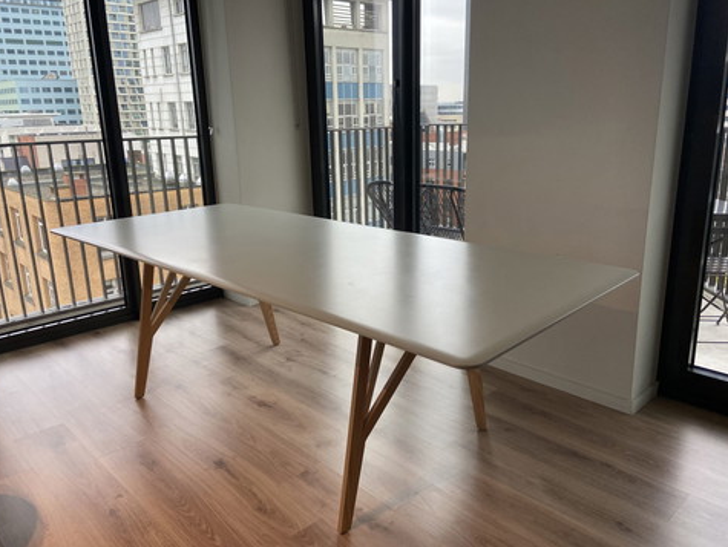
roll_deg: +1.6
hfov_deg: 63.4
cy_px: 265
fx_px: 589
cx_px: 372
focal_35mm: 28
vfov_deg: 49.8
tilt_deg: -15.3
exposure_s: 1/119
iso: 125
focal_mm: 4.25
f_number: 1.8
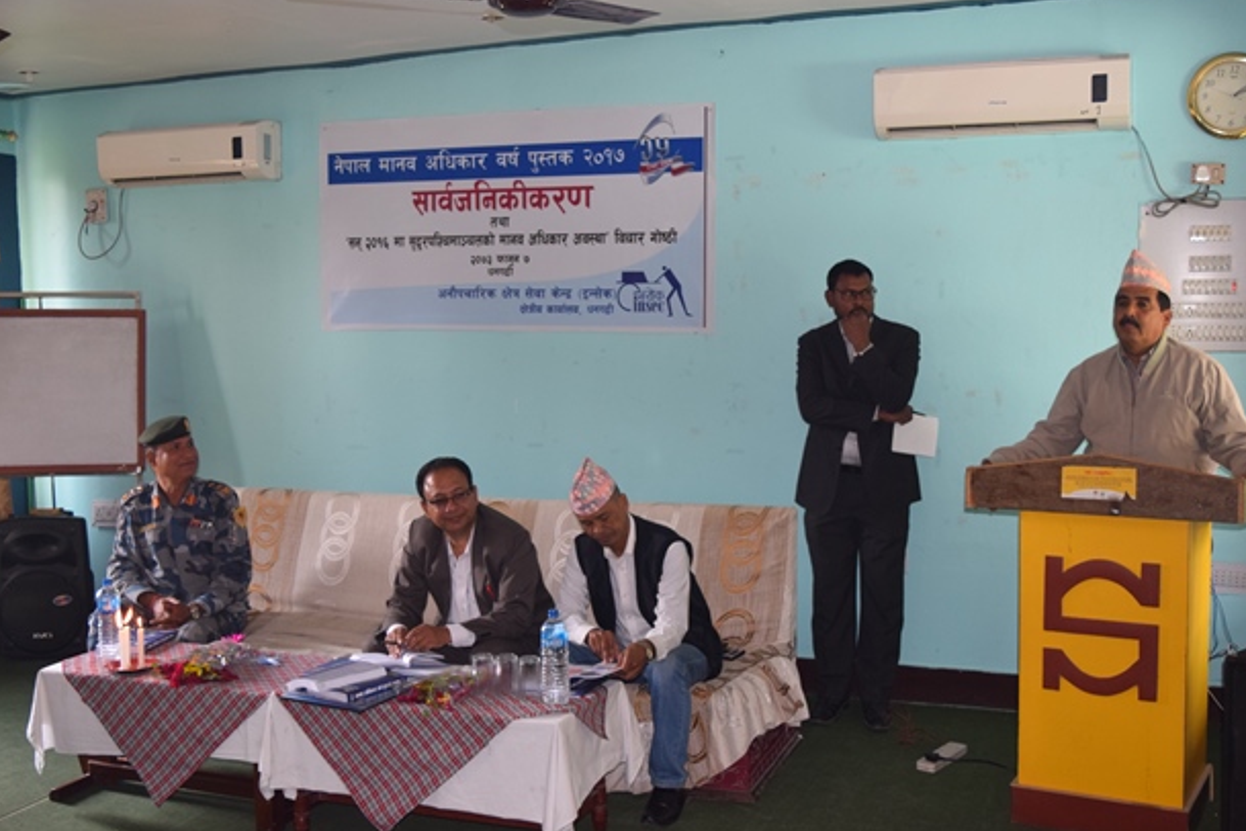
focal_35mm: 41
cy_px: 408
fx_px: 1419
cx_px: 630
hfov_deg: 47.4
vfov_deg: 32.6
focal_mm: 26
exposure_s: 1/100
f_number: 5
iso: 800
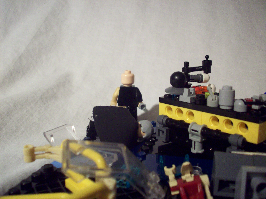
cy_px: 100
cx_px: 133
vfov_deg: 38.7
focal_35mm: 37
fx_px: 284
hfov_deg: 50.1
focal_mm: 6.2
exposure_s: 1/9.91
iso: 160
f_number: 2.8
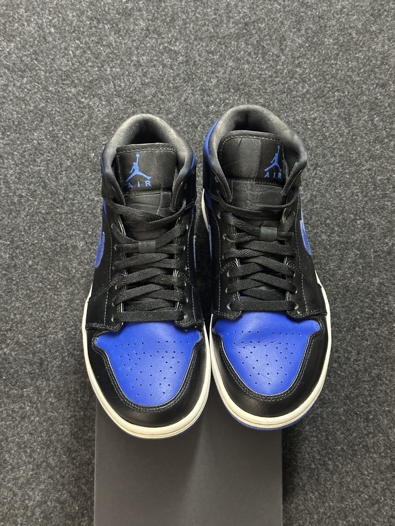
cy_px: 263
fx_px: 730
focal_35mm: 48
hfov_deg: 30.3
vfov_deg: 39.7
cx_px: 198
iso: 640
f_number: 1.78
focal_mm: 6.86
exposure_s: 1/27
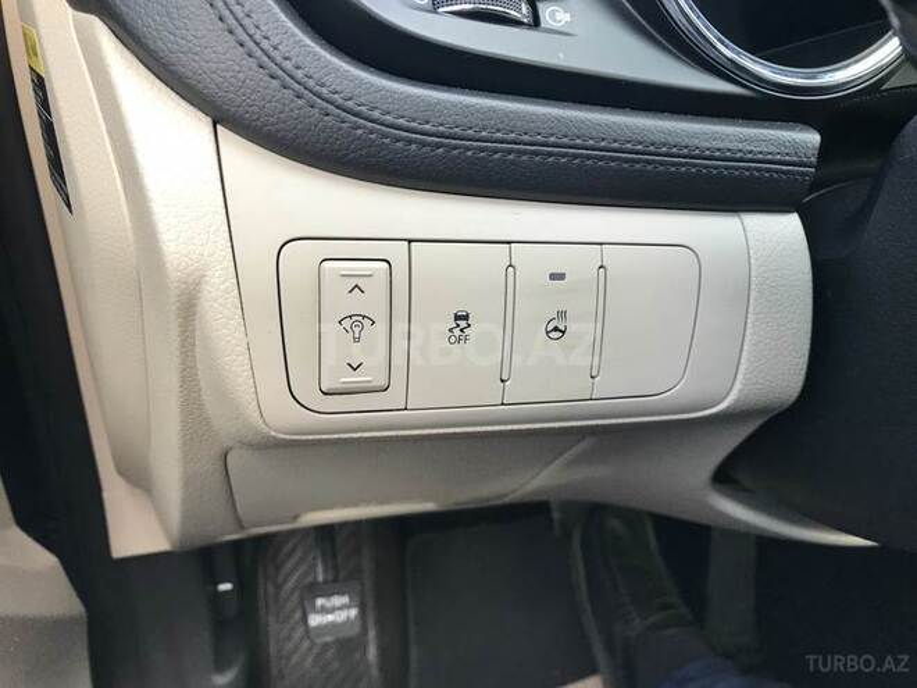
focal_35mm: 28
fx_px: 742
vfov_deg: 49.7
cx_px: 458
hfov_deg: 63.4
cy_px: 344
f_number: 1.8
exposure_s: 1/30
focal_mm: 3.99
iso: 25
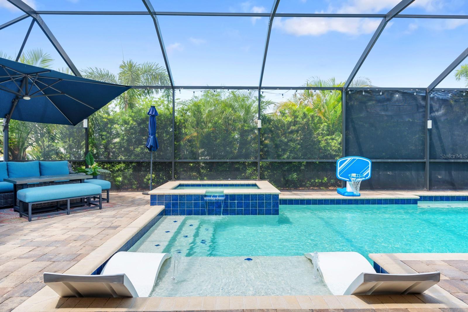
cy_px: 156
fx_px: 286
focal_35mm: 22
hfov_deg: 78.6
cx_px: 234
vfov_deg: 57.2
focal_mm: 22
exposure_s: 1/125
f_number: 8
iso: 200
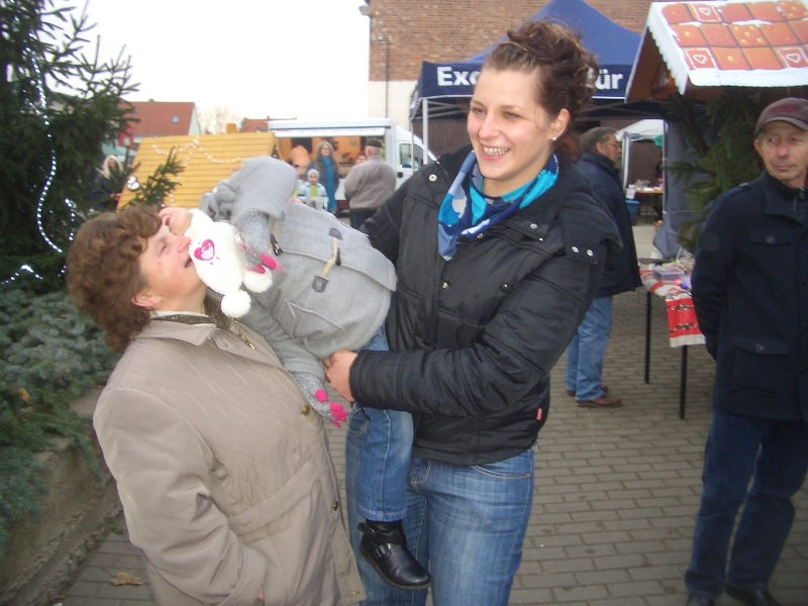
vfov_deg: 40.7
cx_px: 404
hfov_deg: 52.6
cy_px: 303
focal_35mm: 35
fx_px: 817
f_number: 2.6
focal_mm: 5.8
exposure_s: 1/40
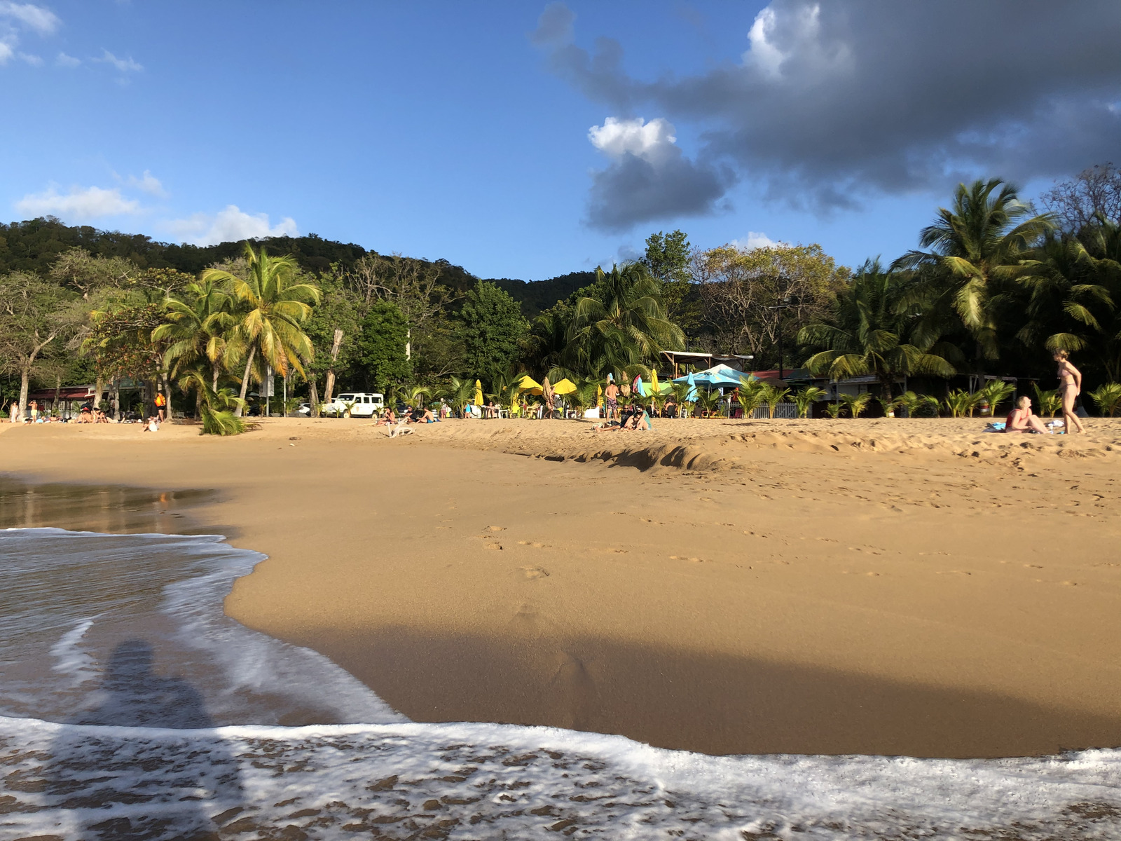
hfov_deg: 63.4
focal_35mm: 28
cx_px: 560
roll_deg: -0.9
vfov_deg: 49.7
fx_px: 907
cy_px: 420
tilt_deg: +1.9
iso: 20
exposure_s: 1/1600
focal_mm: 4
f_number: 1.8
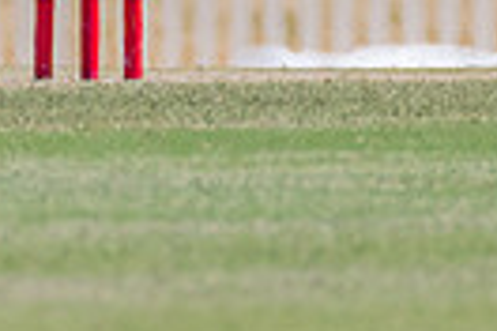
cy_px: -461
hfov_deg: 0.7
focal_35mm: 3090
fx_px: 42656
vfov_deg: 0.4
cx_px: -309
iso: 640
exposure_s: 1/2000
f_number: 7.1
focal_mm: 460
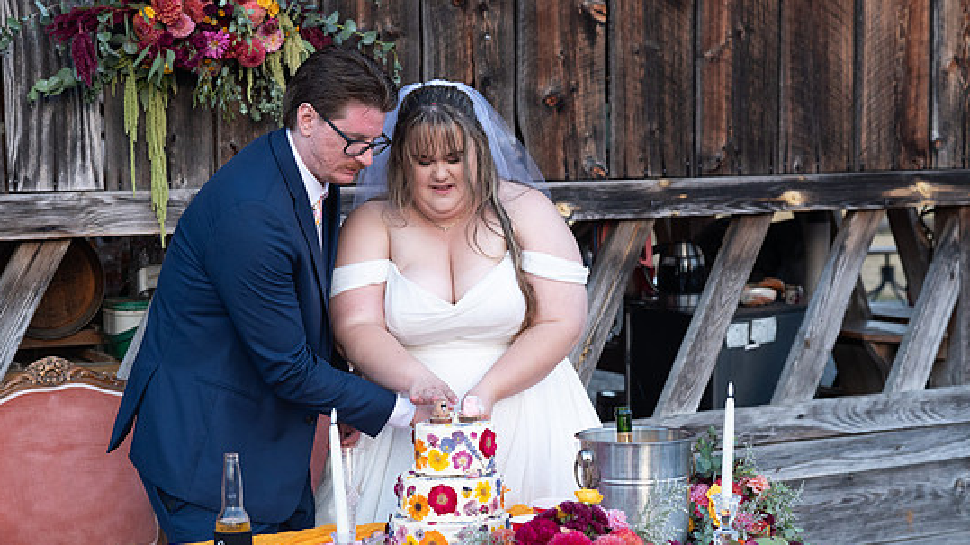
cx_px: 454
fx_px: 1594
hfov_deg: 33.8
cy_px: 301
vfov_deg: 19.4
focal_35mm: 62
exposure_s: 1/320
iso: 1250
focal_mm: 55
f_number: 4
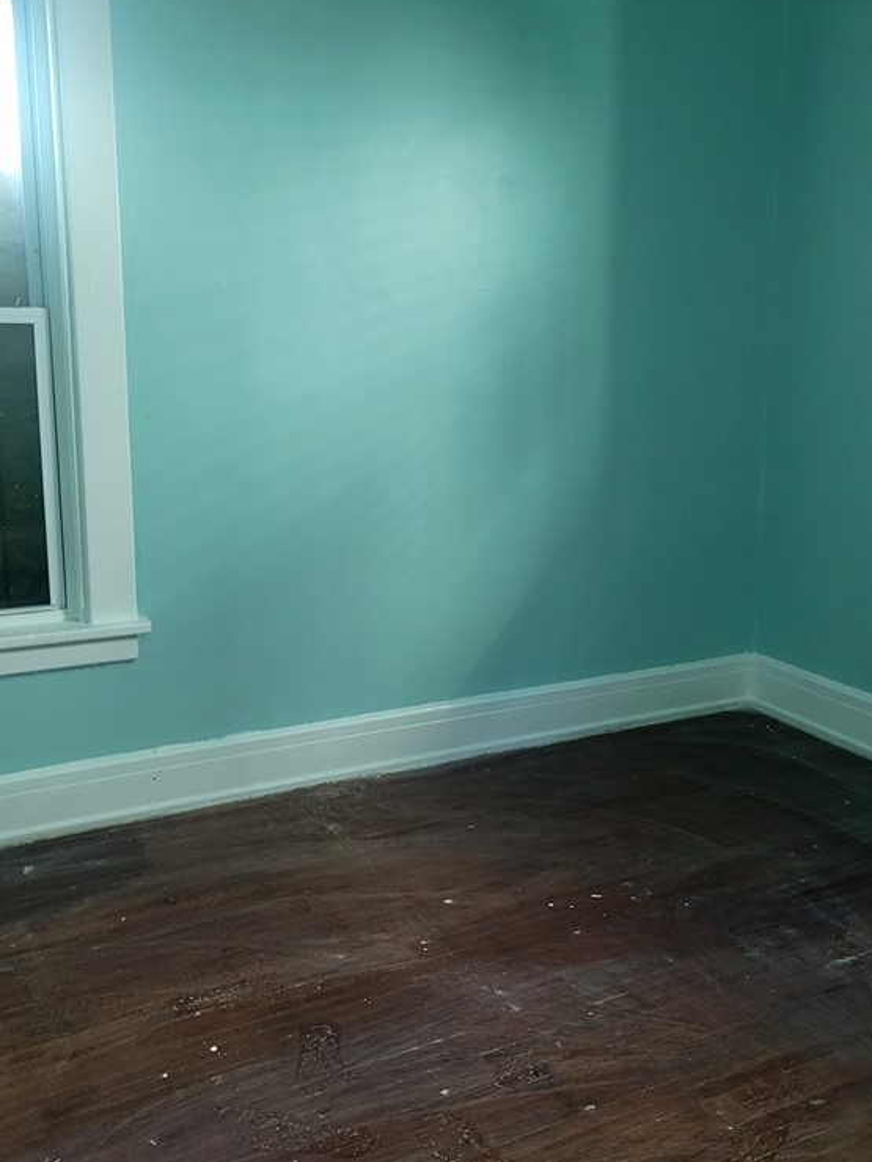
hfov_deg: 39.6
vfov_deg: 51.3
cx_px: 503
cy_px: 557
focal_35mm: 36
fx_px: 1209
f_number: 1.8
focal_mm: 5.4
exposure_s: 1/40
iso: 400
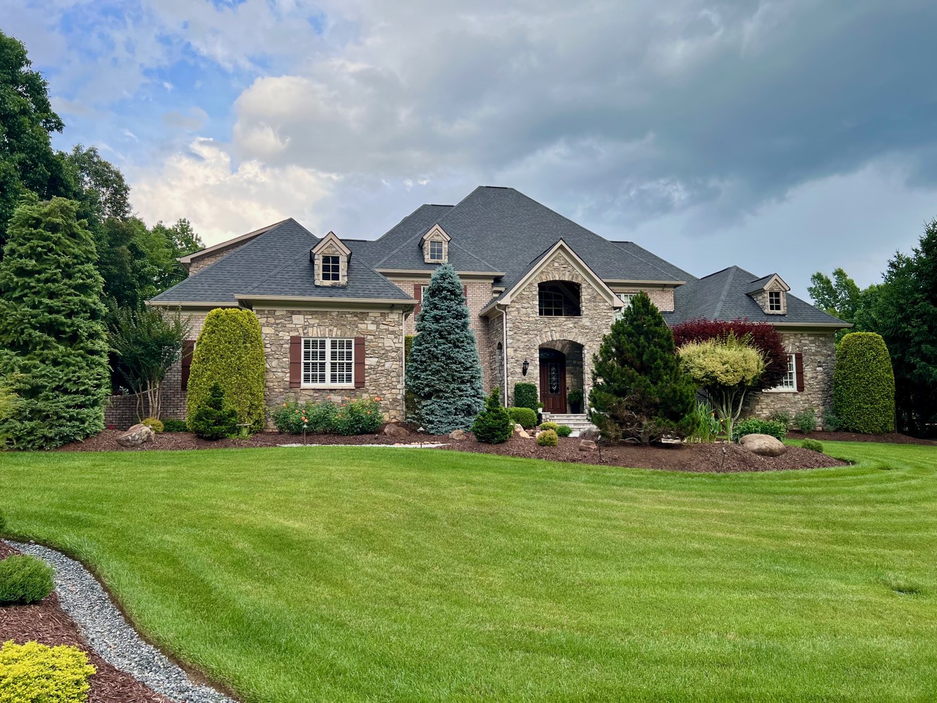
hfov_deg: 67.3
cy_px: 352
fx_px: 704
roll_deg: +1.6
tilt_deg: +5.6
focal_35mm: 26
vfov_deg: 53.1
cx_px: 468
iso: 50
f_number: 1.5
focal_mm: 5.7
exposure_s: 1/1280
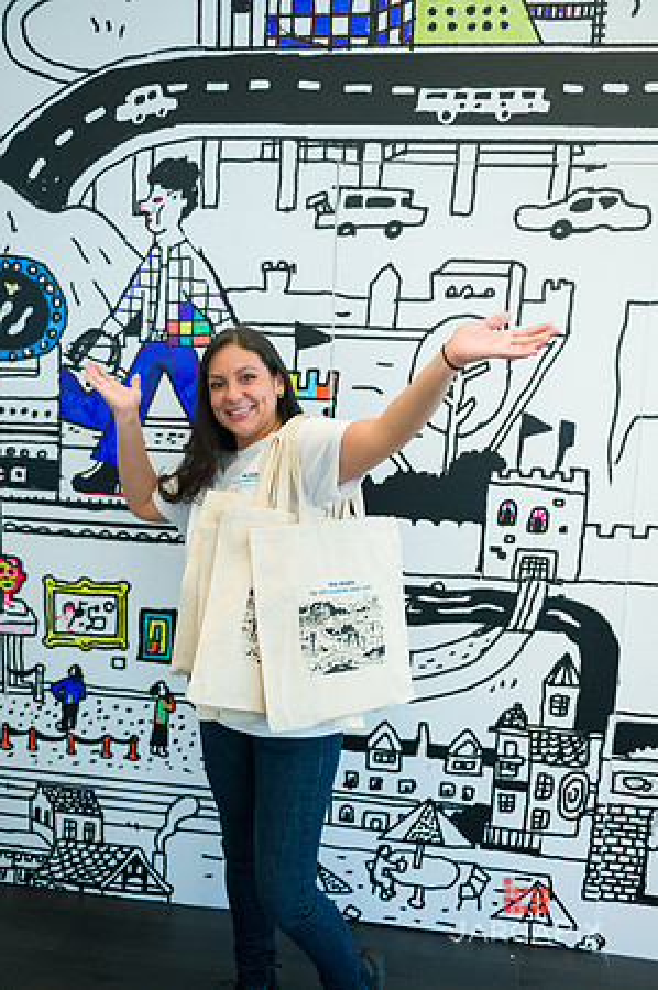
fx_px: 879
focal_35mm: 32
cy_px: 495
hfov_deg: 41.0
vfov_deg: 58.8
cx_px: 329
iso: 1600
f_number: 3.5
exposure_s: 1/320
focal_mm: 32
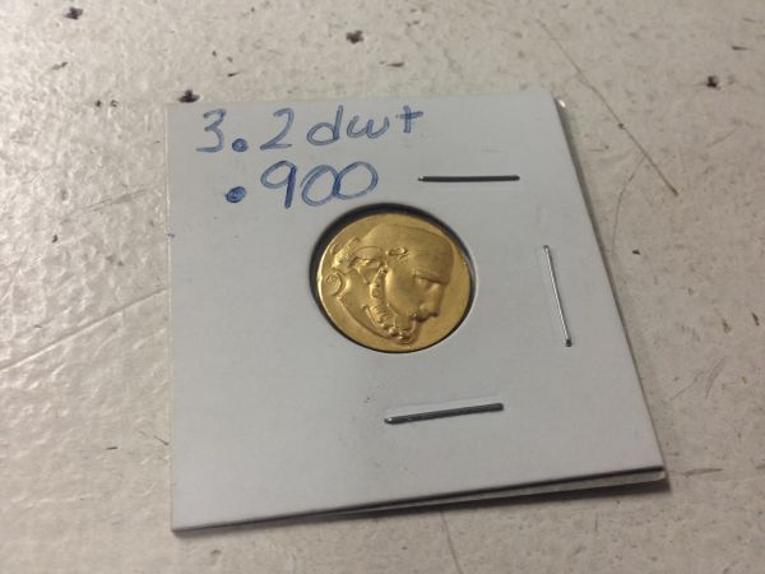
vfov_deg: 42.9
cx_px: 382
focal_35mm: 33
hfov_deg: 55.4
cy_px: 287
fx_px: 729
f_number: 2.4
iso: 50
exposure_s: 1/24
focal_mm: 4.12
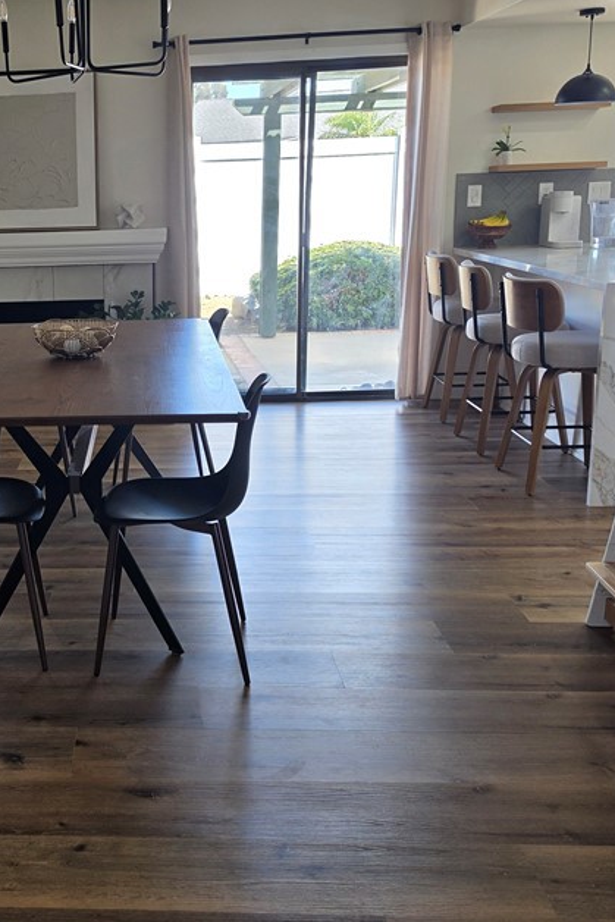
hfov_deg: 32.6
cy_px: 420
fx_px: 999
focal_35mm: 39
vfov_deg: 49.5
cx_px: 66
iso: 25
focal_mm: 6.5
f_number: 1.4
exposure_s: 1/120
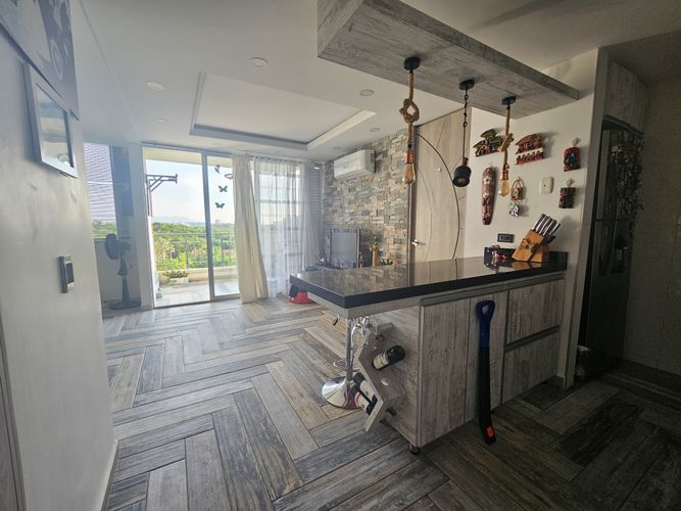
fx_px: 256
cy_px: 256
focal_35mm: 13
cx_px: 340
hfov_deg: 106.2
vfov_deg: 89.9
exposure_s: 1/60
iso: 64
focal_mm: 2.2
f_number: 2.2
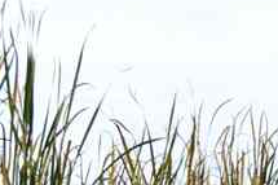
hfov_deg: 7.8
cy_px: 469
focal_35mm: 250
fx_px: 1929
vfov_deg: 5.3
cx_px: 579
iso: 100
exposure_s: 1/200
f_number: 8
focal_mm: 28
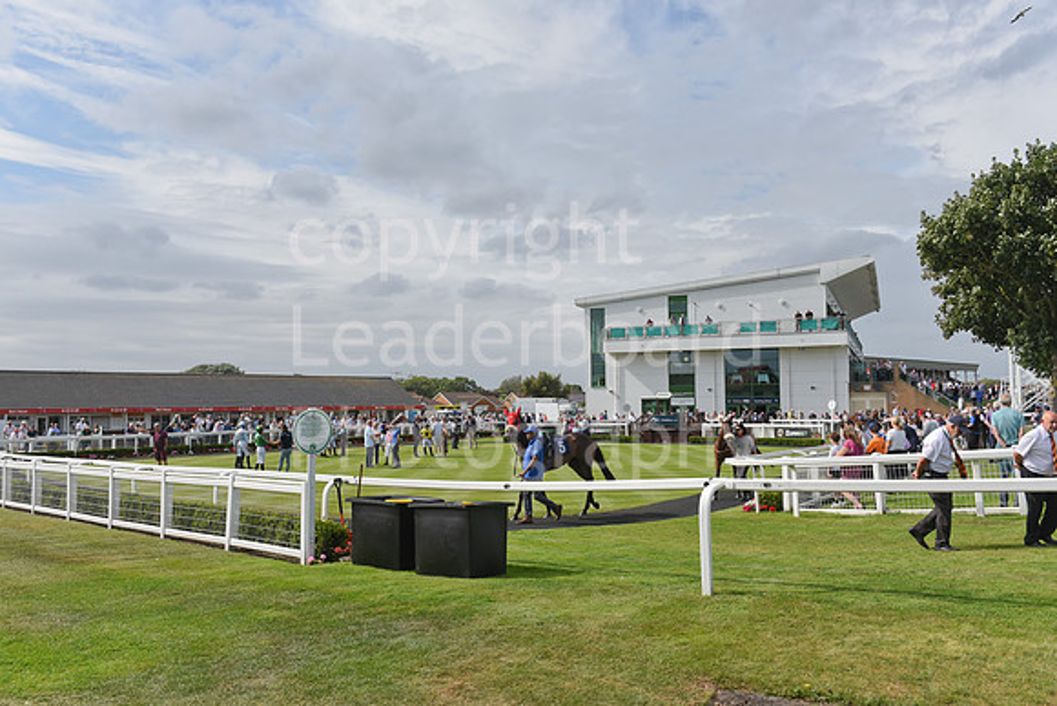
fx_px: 910
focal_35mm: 31
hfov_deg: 60.3
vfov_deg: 42.3
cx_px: 528
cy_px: 353
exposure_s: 1/2000
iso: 400
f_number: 5.6
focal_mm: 31
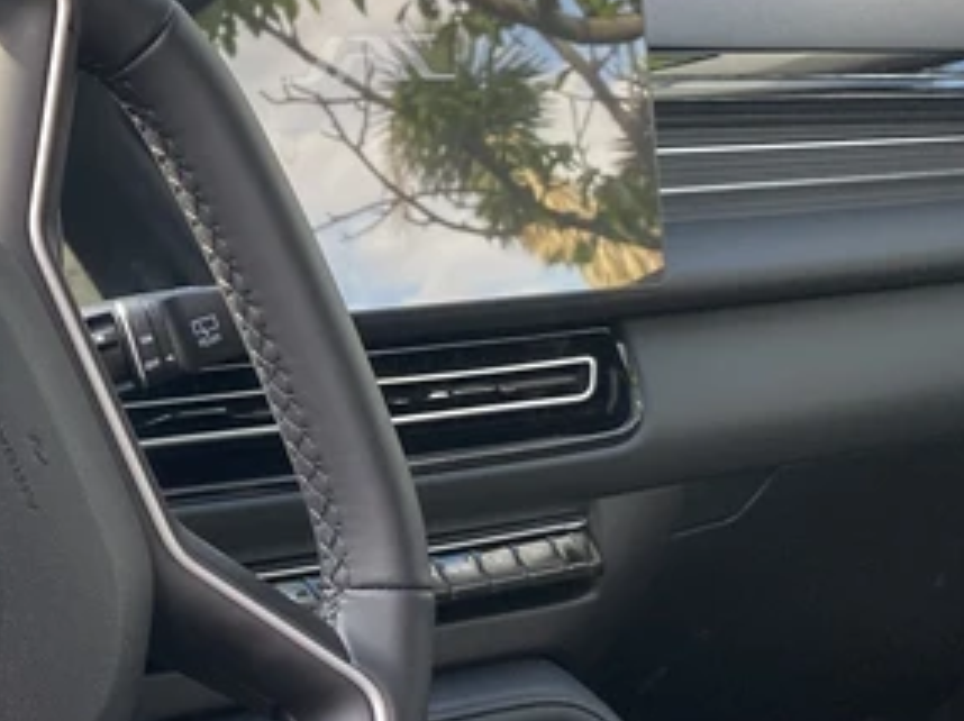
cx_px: -138
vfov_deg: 17.7
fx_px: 2309
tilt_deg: -17.1
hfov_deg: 22.1
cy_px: 431
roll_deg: -5.5
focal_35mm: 83
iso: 64
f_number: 1.8
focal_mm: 4.25
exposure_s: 1/122
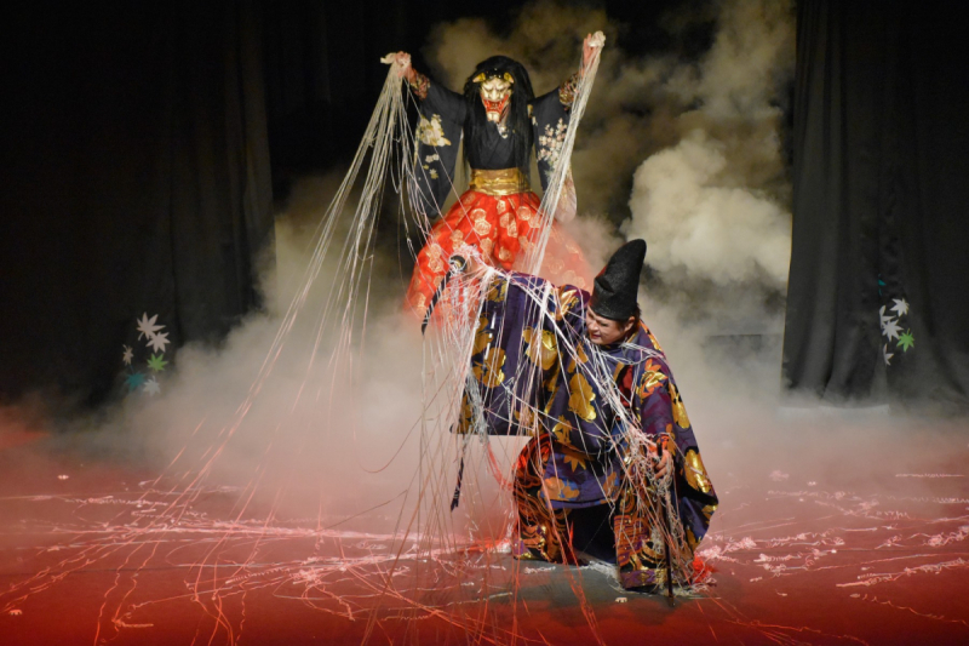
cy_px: 323
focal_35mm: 135
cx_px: 484
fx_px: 3633
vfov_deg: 10.2
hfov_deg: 15.2
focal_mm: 90
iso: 5000
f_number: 5.3
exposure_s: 1/125
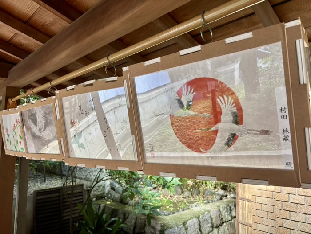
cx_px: 156
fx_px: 234
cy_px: 117
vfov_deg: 53.1
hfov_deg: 67.3
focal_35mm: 26
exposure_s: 1/121
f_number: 1.6
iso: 125
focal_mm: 5.96
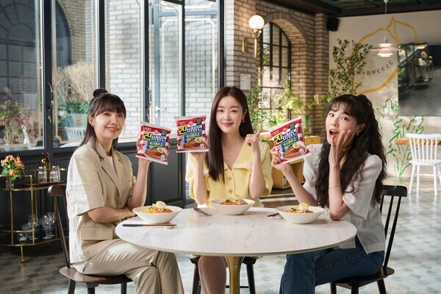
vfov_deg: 27.0
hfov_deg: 39.6
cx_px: 220
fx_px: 612
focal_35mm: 50
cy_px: 147
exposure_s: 1/125
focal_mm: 50
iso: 3200
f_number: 5.6
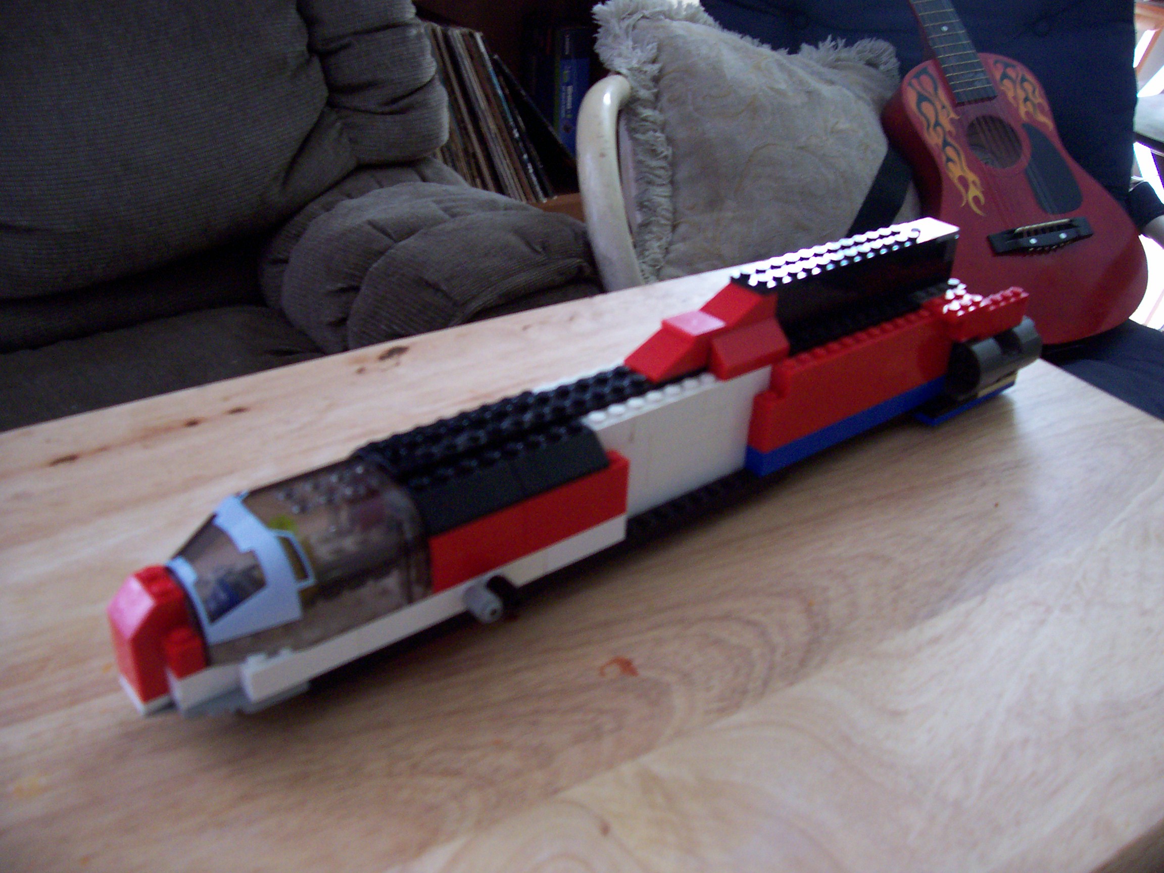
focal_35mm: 34
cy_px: 436
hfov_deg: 54.0
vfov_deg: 41.8
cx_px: 582
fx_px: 1143
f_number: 2.7
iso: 160
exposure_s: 1/8
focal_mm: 5.6
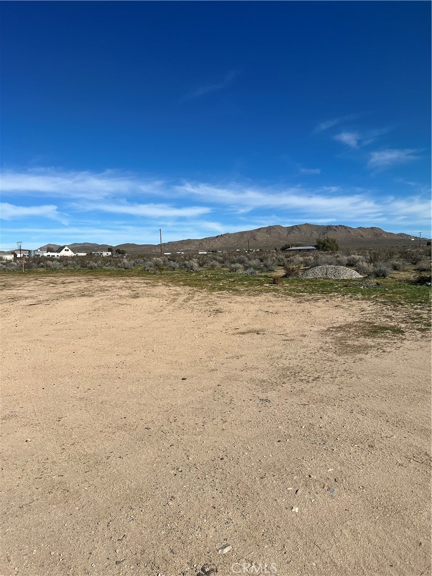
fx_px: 433
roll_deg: +4.1
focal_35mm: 26
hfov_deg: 53.1
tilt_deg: -2.6
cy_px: 288
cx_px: 216
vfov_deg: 67.3
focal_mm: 5.7
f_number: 1.5
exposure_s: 1/7463
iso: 50
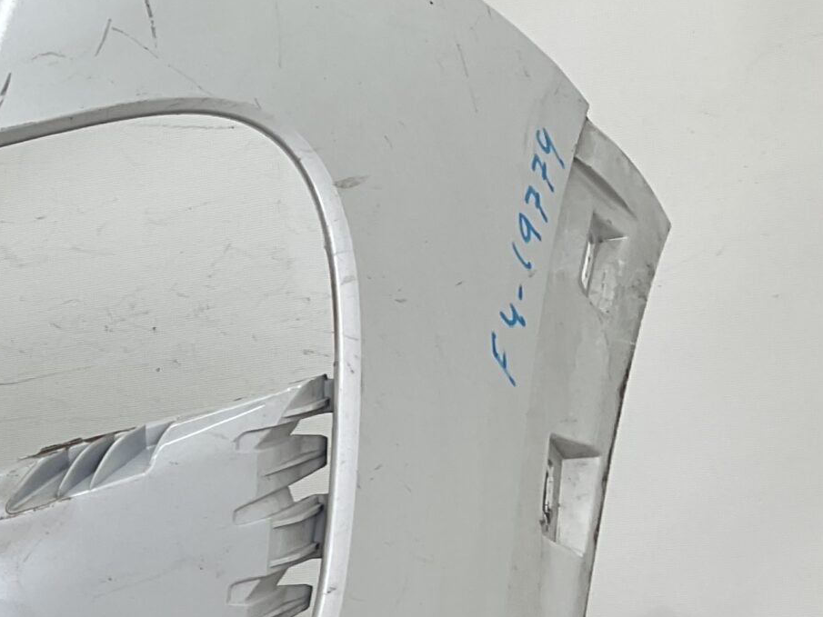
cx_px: -331
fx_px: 1950
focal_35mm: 82
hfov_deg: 21.0
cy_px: 721
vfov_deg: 17.3
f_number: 1.8
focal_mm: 3
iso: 16
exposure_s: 1/118
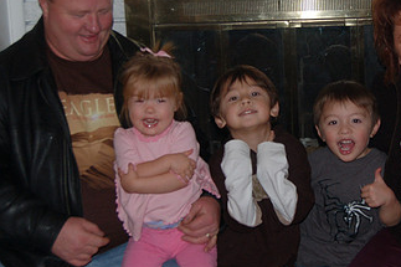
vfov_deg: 19.3
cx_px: 279
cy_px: 76
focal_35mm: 70
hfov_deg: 28.6
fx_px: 779
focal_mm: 26
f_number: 4.2
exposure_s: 1/60
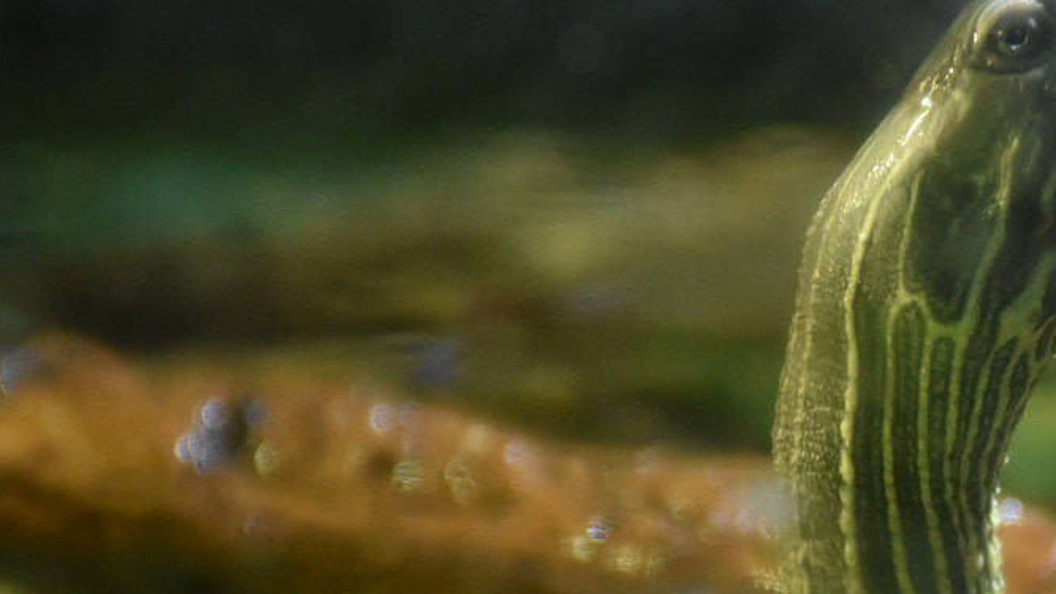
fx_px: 10555
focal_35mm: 377
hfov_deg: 5.7
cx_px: 1096
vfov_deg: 3.2
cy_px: 420
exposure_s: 1/60
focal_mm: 100
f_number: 5.6
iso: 2000
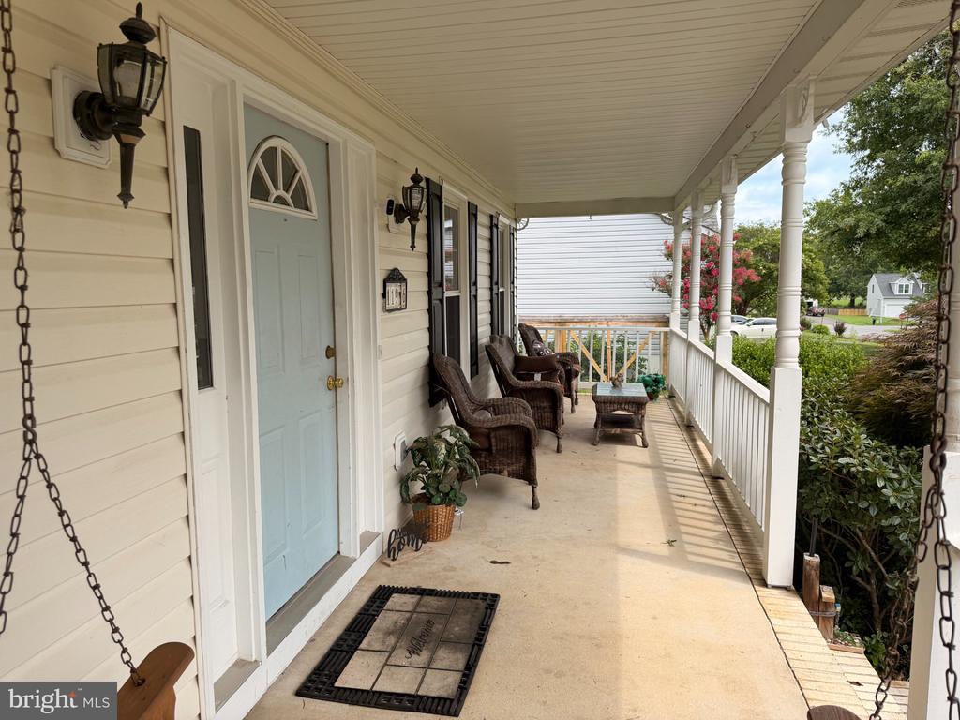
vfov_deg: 56.8
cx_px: 480
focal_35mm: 24
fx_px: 666
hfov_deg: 71.6
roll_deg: +1.0
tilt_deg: -6.5
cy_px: 360
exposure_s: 1/2053
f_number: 1.78
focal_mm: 6.76
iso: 100
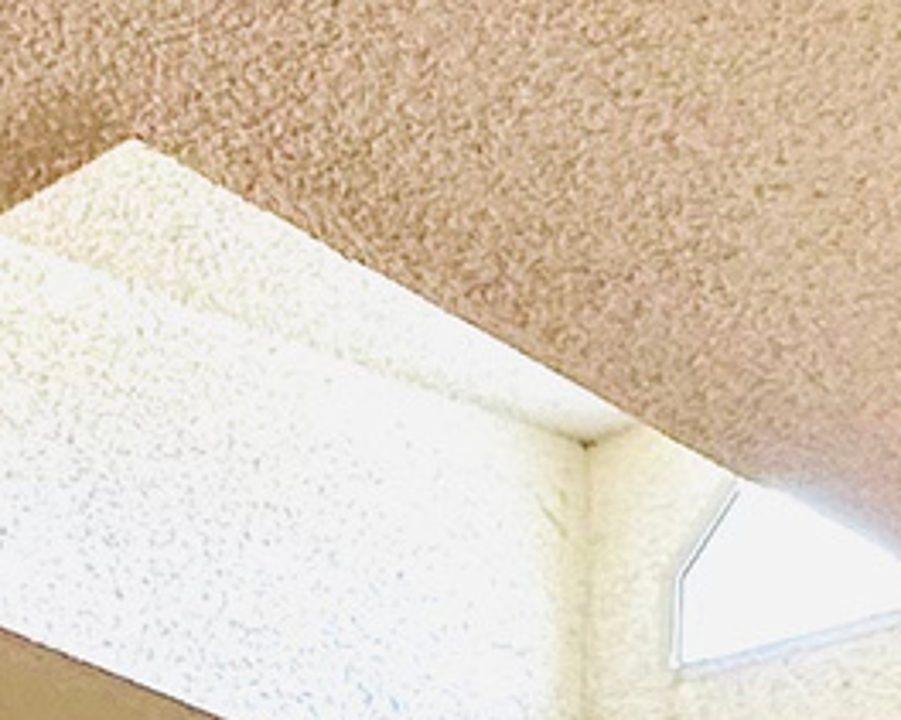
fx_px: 2826
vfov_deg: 12.7
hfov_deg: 18.0
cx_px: 188
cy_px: 1443
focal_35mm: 106
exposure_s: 1/99
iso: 250
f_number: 2.2
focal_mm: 2.22
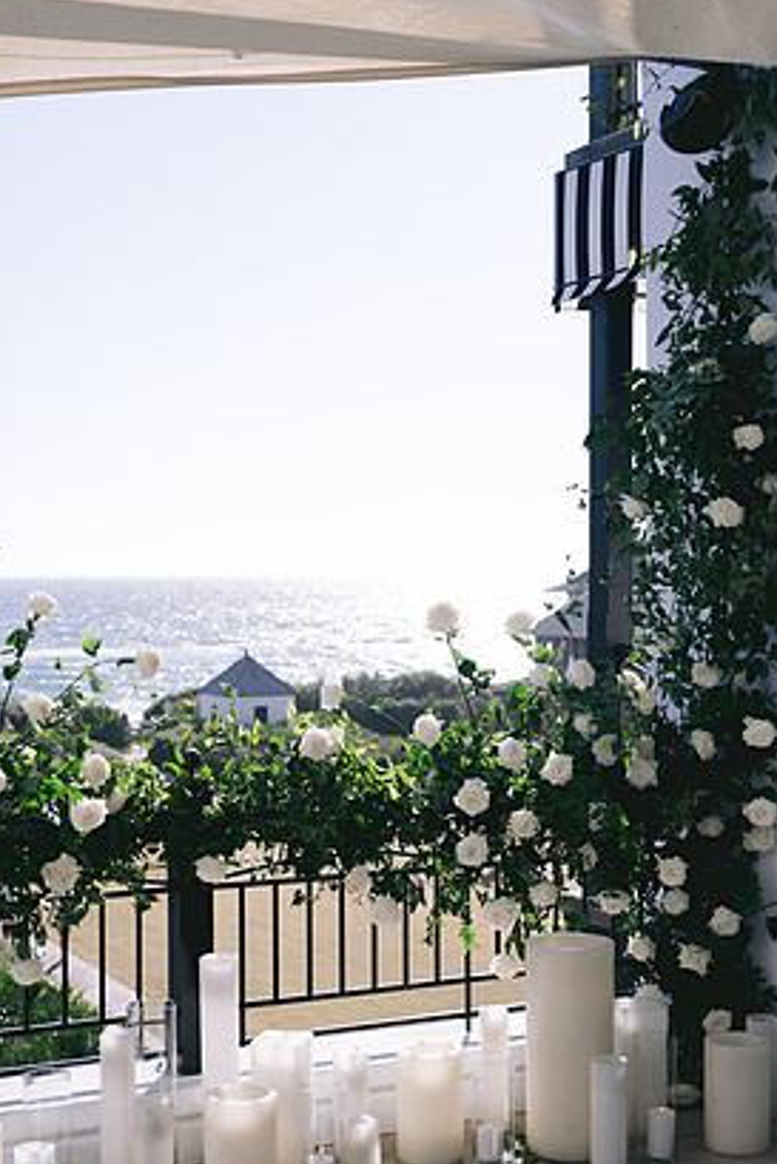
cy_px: 598
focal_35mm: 55
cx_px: 418
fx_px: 1779
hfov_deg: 24.6
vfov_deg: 36.2
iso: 200
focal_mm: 50
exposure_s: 1/1600
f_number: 4
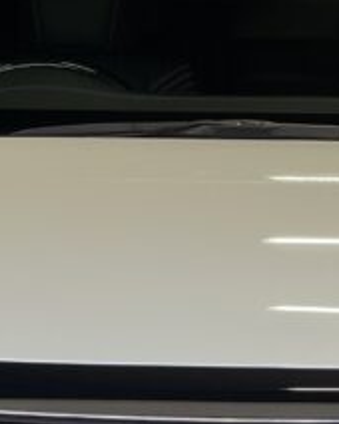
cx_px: 253
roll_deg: -0.6
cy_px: 311
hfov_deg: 5.1
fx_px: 3780
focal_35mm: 301
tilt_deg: -4.1
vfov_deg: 6.4
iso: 50
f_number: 2.2
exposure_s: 1/120
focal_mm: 7.5
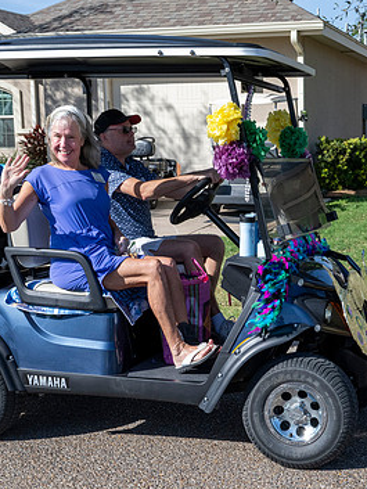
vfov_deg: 30.1
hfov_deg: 22.8
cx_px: 264
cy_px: 305
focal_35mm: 64
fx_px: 904
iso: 900
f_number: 9
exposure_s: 1/1250
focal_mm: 34
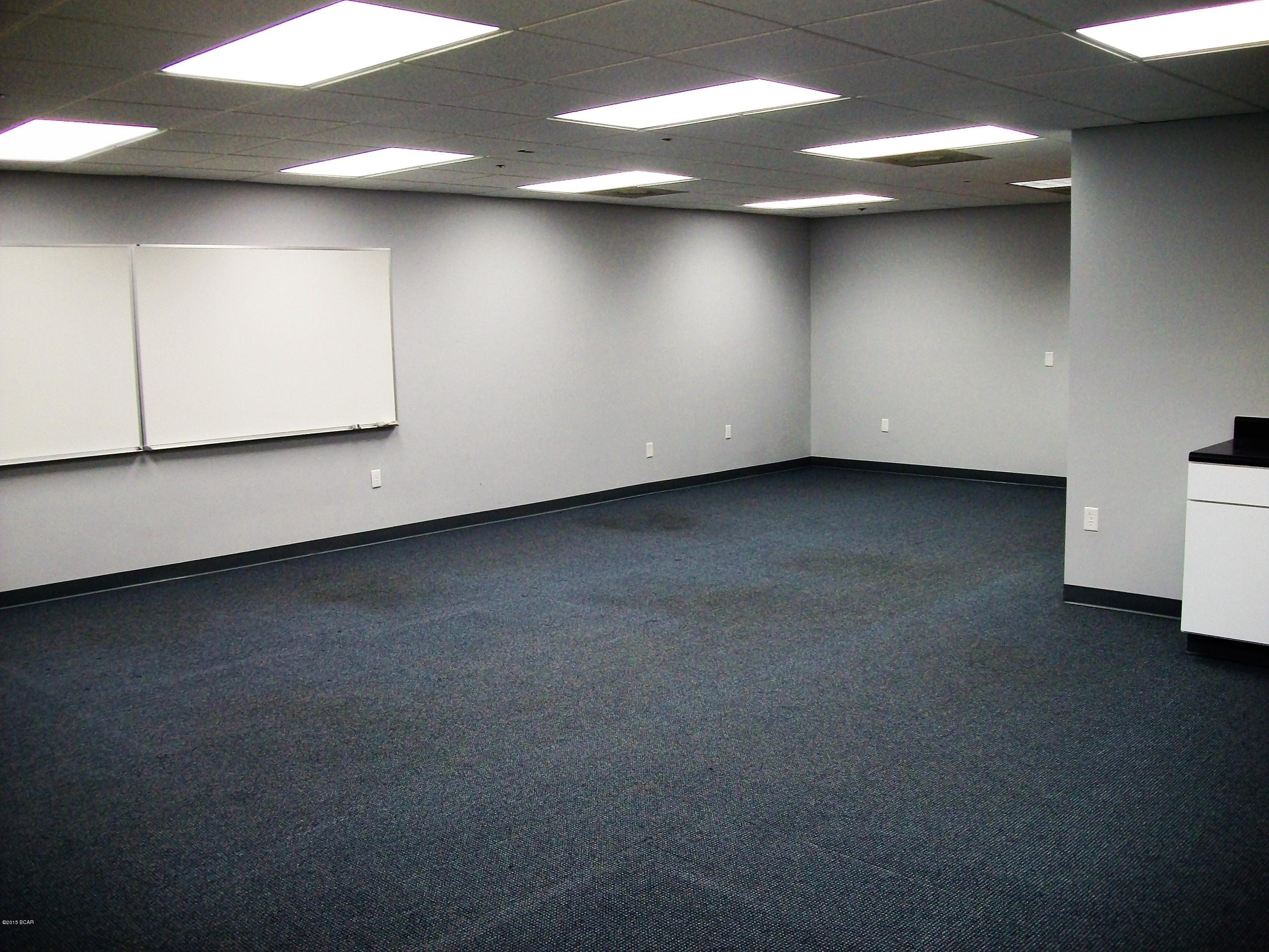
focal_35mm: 32
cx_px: 634
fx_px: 1173
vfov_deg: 44.2
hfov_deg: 56.8
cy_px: 476
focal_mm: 5.7
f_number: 2.9
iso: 160
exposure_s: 1/30
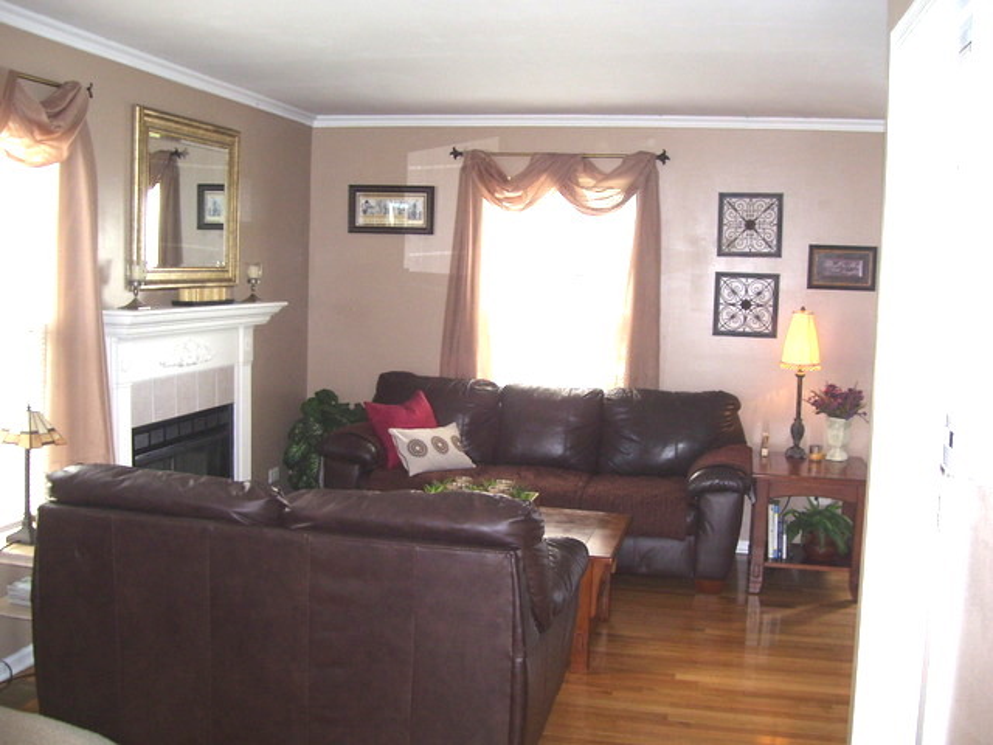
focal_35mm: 36
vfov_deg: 39.7
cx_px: 496
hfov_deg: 51.4
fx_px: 1033
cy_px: 372
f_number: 2.7
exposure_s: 1/60
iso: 125
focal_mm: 6
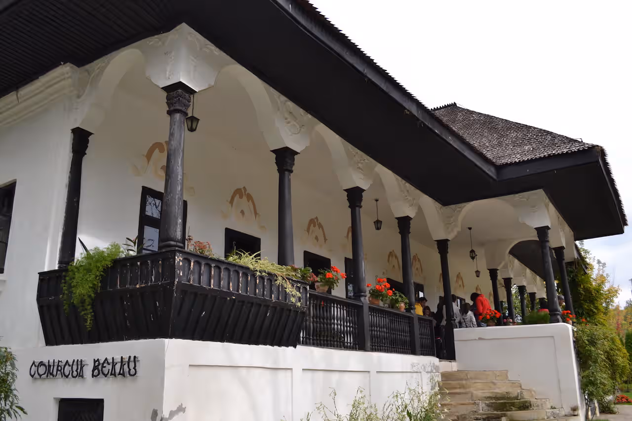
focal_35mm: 33
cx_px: 316
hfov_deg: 57.2
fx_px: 579
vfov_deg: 40.0
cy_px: 210
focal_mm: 22
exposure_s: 1/200
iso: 100
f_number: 5
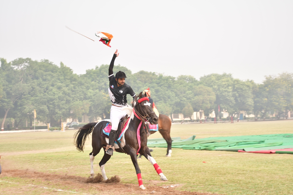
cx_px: 146
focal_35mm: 67
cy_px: 98
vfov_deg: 20.3
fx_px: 545
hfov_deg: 30.1
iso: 125
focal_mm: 45
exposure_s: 1/250
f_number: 6.3
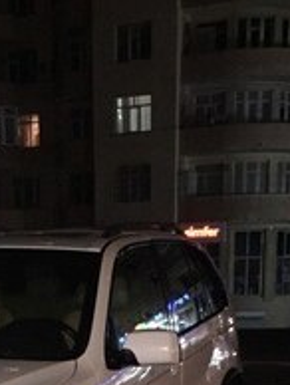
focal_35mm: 74
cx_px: 91
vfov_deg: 23.5
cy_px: 488
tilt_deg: -14.1
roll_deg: +1.3
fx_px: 825
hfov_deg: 19.9
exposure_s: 1/17
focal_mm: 4.15
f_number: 2.2
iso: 400
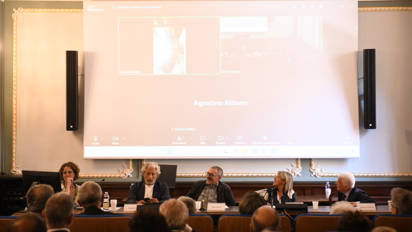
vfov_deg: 20.7
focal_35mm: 58
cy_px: 120
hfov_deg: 36.0
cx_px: 206
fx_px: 634
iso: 3200
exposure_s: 1/200
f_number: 4
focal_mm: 55
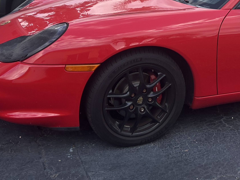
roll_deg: -1.1
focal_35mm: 62
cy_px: -32
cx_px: 212
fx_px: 430
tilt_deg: -7.0
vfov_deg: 22.0
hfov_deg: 30.0
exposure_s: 1/1311
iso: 50
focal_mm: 5.7
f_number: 1.5
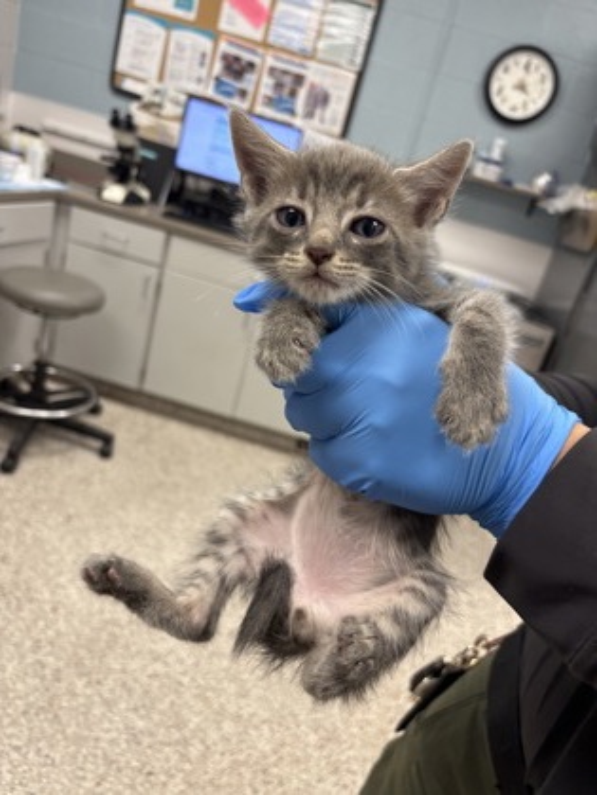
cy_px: 398
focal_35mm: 26
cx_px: 298
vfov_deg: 67.3
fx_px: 598
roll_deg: -16.2
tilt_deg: -21.4
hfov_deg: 53.1
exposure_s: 1/87
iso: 125
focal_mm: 5.96
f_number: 1.6
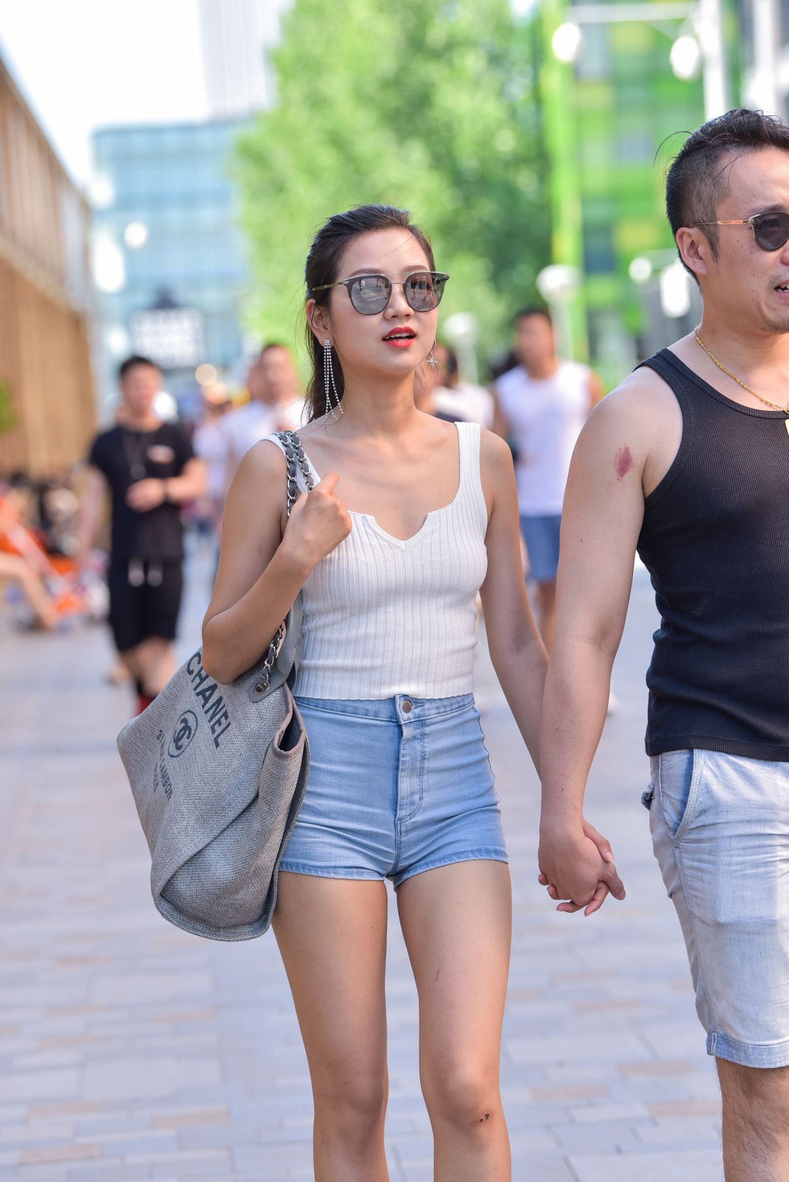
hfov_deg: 11.8
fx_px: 3810
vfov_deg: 17.6
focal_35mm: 116
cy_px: 591
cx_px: 394
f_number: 4
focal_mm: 116
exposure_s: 1/1000
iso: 450
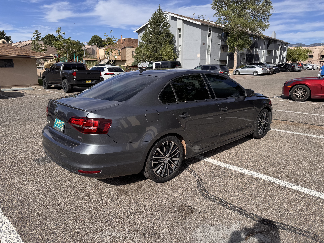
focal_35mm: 24
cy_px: 122
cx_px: 162
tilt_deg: -14.1
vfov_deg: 56.8
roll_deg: -0.9
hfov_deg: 71.6
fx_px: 225
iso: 80
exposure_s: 1/4608
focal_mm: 6.76
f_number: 1.78
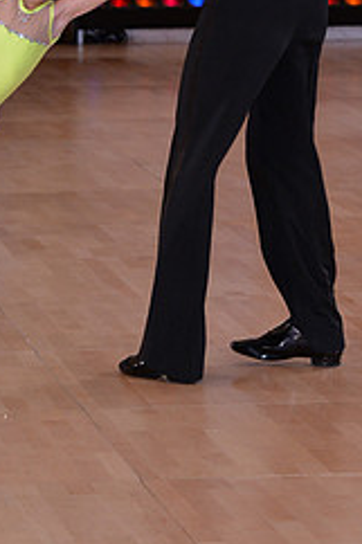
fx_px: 4048
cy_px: -94
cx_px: 114
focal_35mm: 268
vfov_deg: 7.6
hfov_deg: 5.1
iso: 2000
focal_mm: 112
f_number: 6.3
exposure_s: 1/250
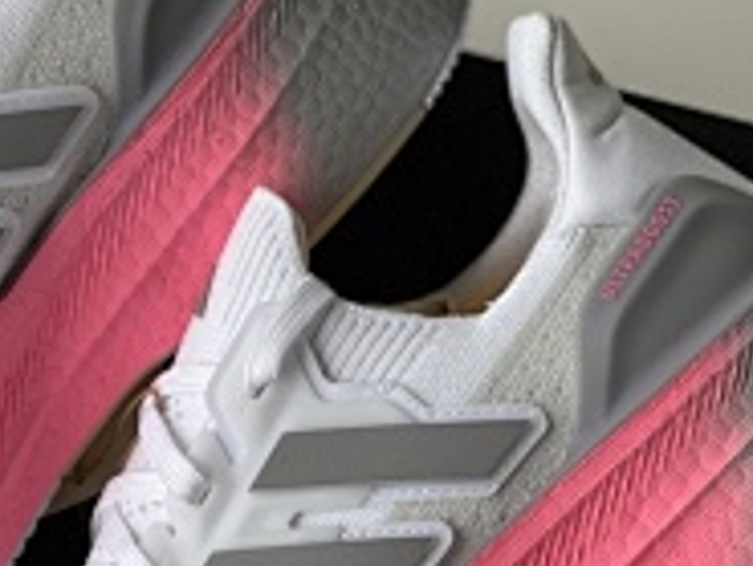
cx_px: 171
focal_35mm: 173
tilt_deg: -76.2
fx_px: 3766
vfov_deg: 8.6
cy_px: 356
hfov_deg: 11.4
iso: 160
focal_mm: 7.5
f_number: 2.2
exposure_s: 1/121
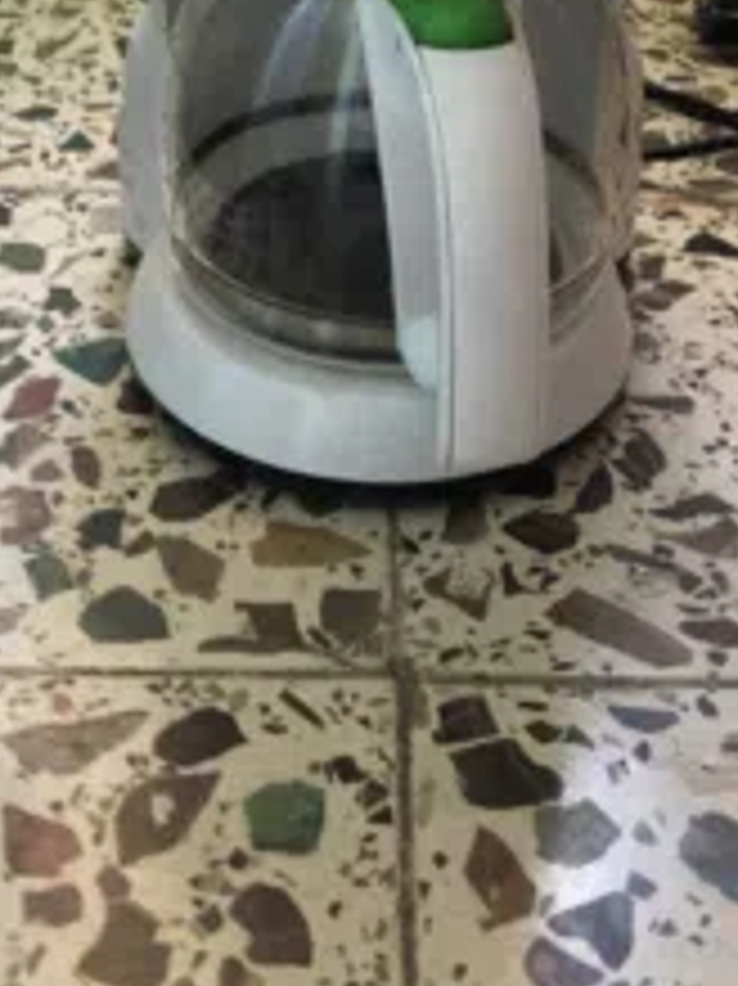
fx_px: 1508
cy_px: 221
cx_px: 351
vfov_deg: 35.2
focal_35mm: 53
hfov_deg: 27.5
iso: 200
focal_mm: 4.15
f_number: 2.2
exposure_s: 1/20
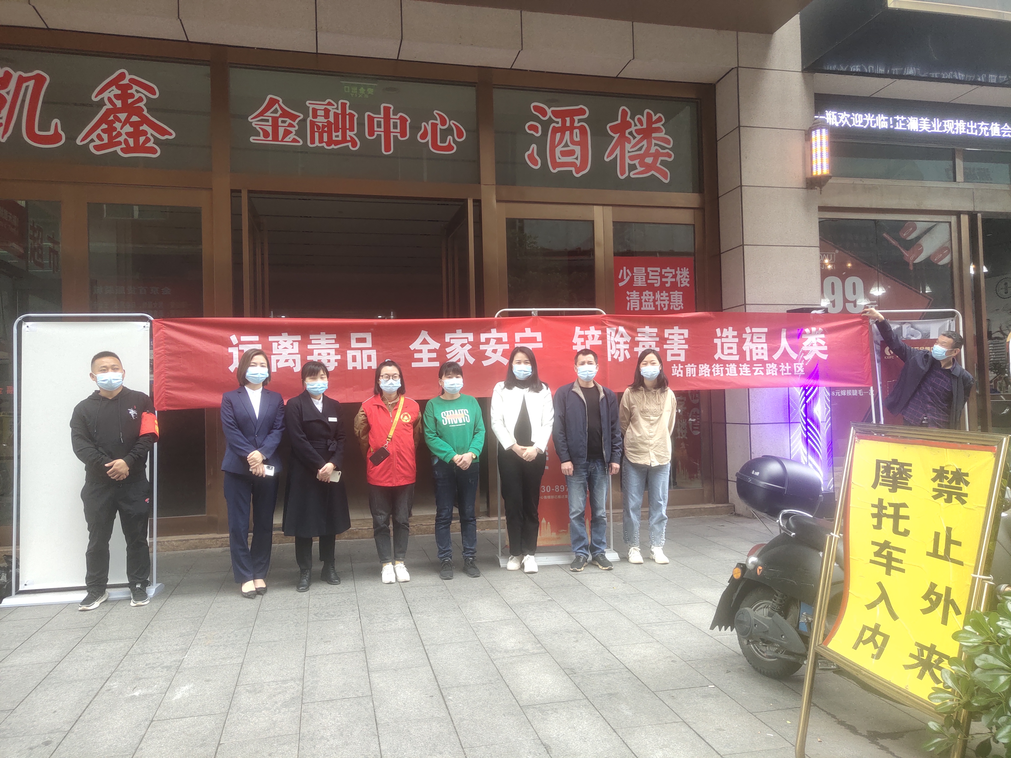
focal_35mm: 29
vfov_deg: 48.2
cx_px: 506
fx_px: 847
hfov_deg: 61.7
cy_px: 379
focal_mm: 4.27
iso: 55
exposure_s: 1/100
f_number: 1.8
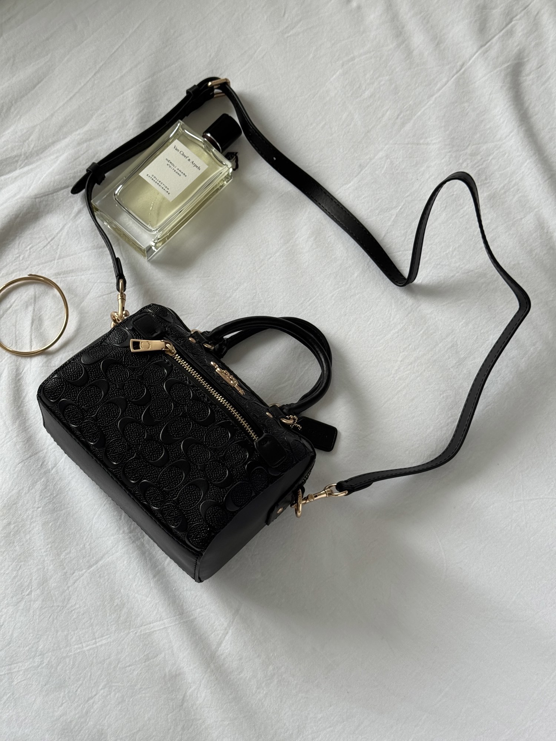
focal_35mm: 48
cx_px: 278
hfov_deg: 30.3
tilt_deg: -72.2
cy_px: 370
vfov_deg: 39.7
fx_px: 1028
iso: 64
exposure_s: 1/176
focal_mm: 6.76
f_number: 1.78
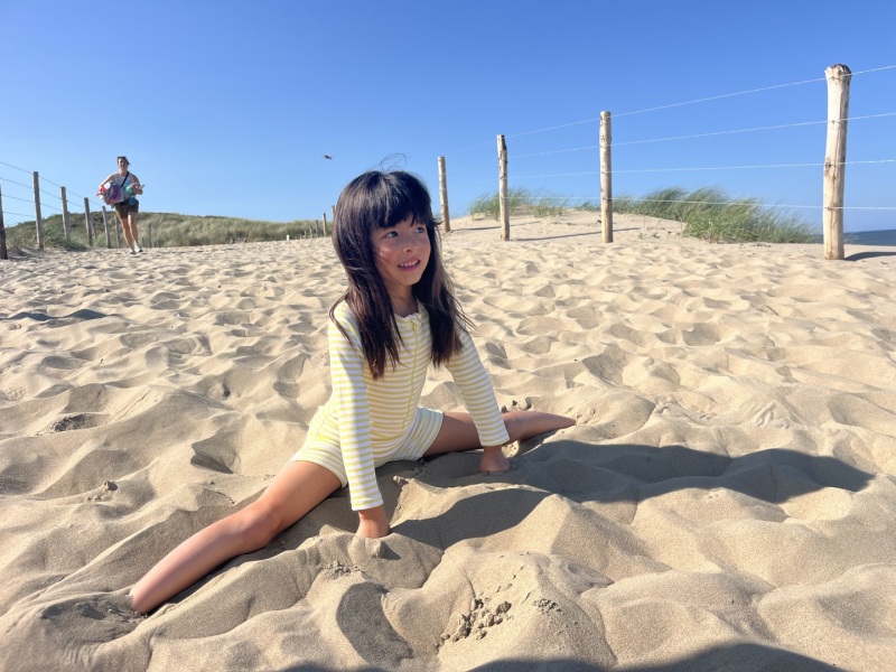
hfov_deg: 67.3
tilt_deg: -8.1
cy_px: 336
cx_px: 448
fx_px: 673
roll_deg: +4.0
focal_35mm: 26
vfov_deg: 53.1
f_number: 1.6
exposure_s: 1/4149
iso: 50
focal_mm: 5.1
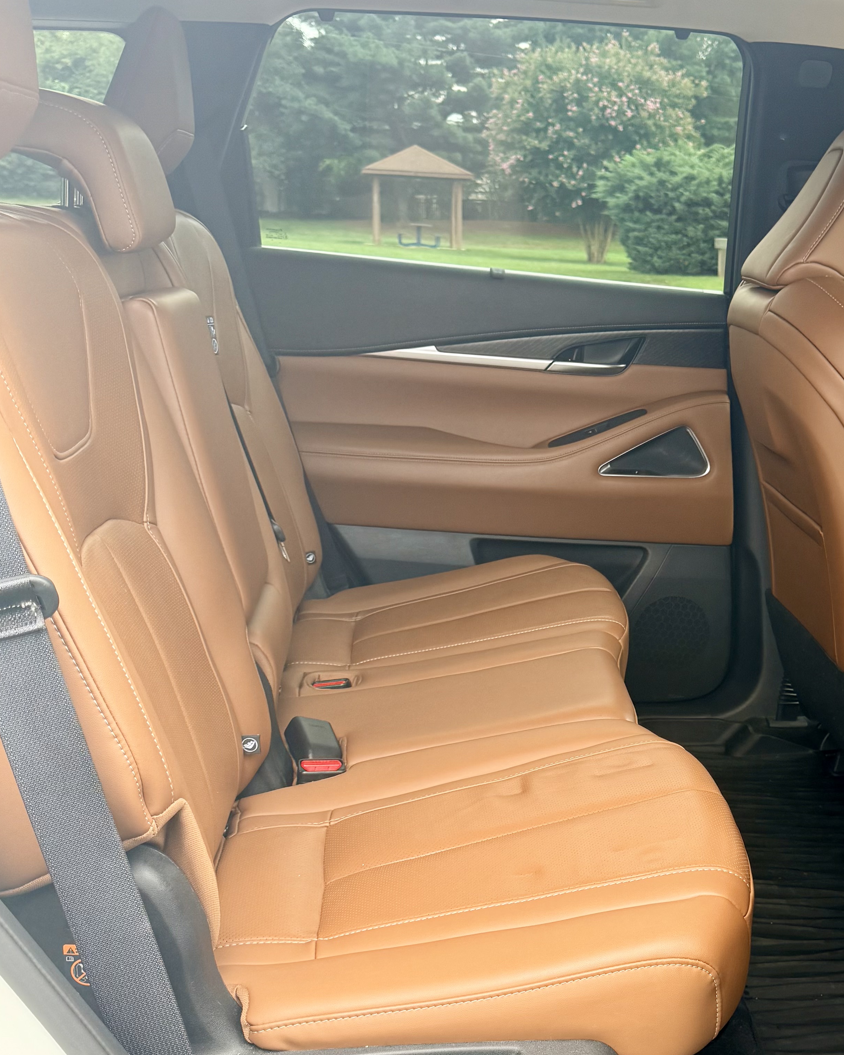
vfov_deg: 41.7
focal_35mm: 44
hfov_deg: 33.5
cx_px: 634
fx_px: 1374
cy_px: 663
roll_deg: -2.5
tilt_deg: -17.3
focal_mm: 6.76
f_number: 1.78
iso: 100
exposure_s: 1/314
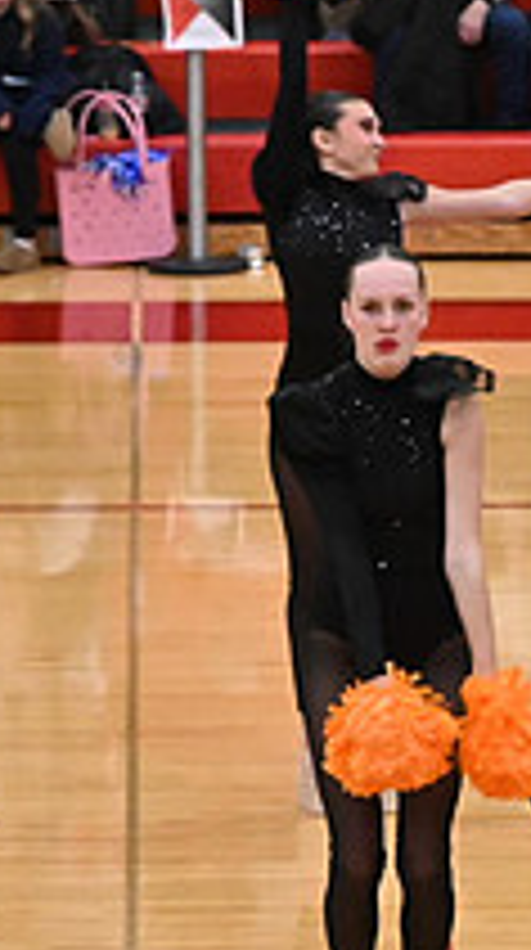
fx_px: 7618
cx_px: 1274
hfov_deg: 3.9
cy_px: 660
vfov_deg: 7.1
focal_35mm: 303
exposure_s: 1/400
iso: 8000
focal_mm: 70
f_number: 4
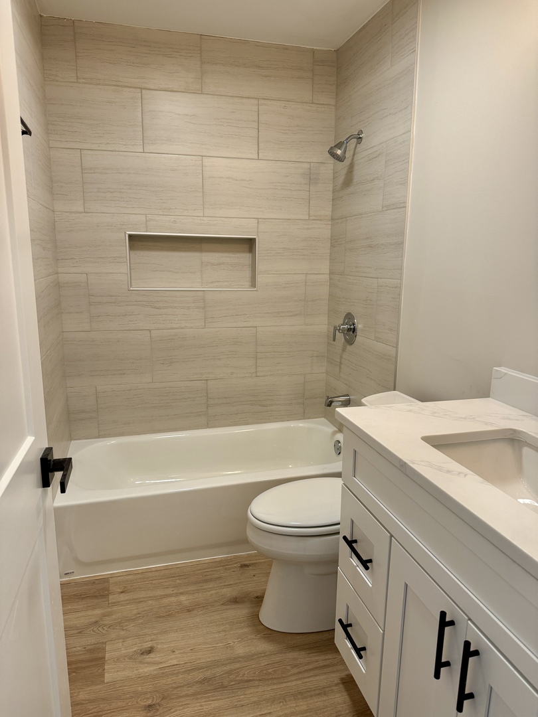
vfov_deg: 71.6
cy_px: 358
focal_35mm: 24
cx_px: 269
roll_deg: -0.5
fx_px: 497
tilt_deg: -10.3
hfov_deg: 56.8
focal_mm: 6.76
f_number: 1.78
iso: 160
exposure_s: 1/120
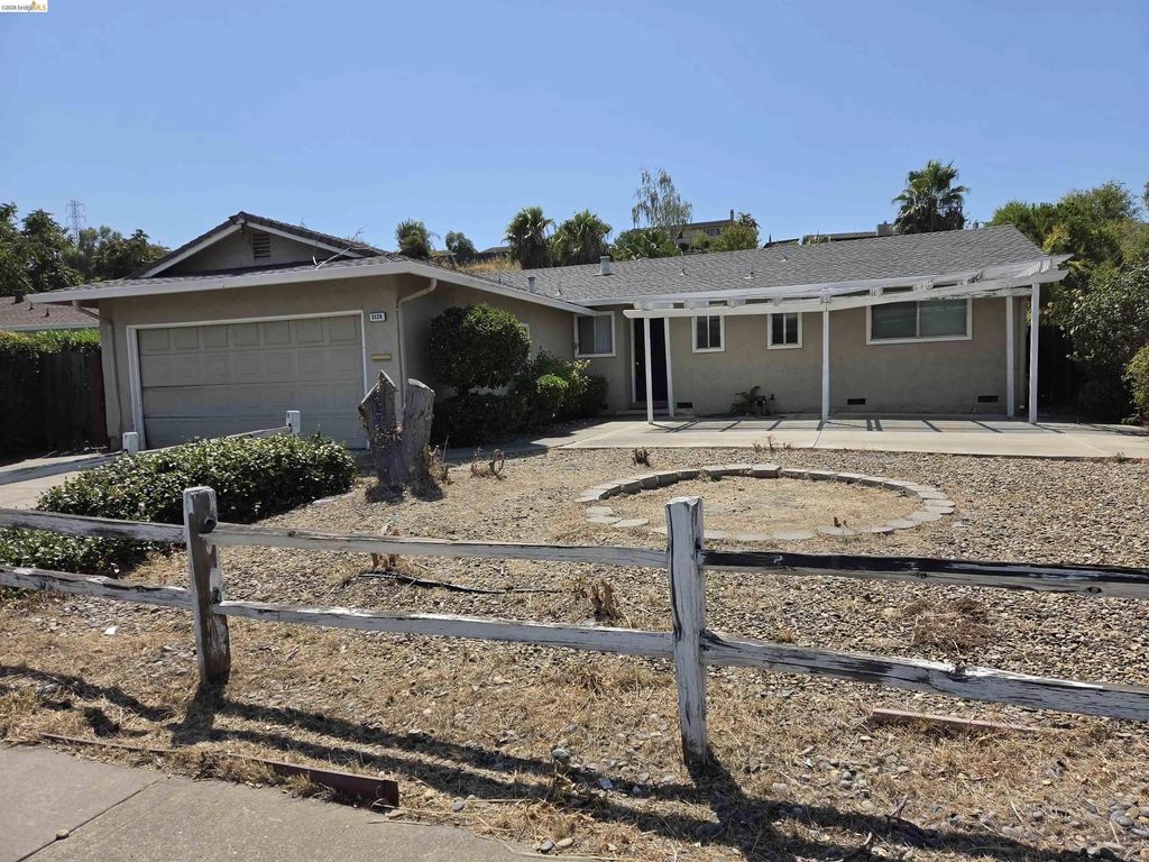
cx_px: 574
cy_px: 431
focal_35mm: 23
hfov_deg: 73.9
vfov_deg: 58.9
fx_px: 763
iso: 80
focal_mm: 5.4
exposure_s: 1/5186
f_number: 1.8
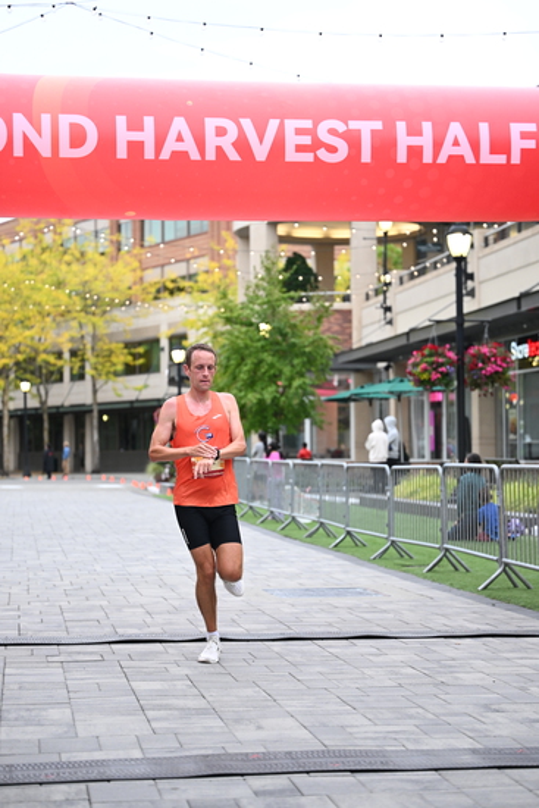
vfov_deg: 28.8
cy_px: 404
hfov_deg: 19.5
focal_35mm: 70
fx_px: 1571
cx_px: 270
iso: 1600
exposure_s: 1/800
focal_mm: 70
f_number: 2.8
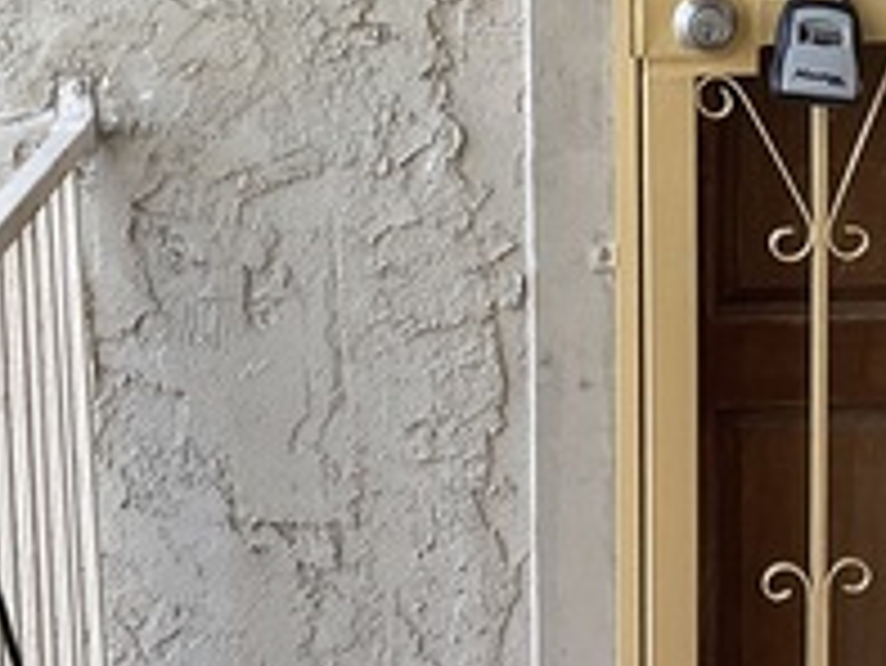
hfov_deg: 20.5
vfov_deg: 15.5
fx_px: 2407
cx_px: 787
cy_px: 36
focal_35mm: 94
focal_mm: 3
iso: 25
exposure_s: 1/122
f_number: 1.8
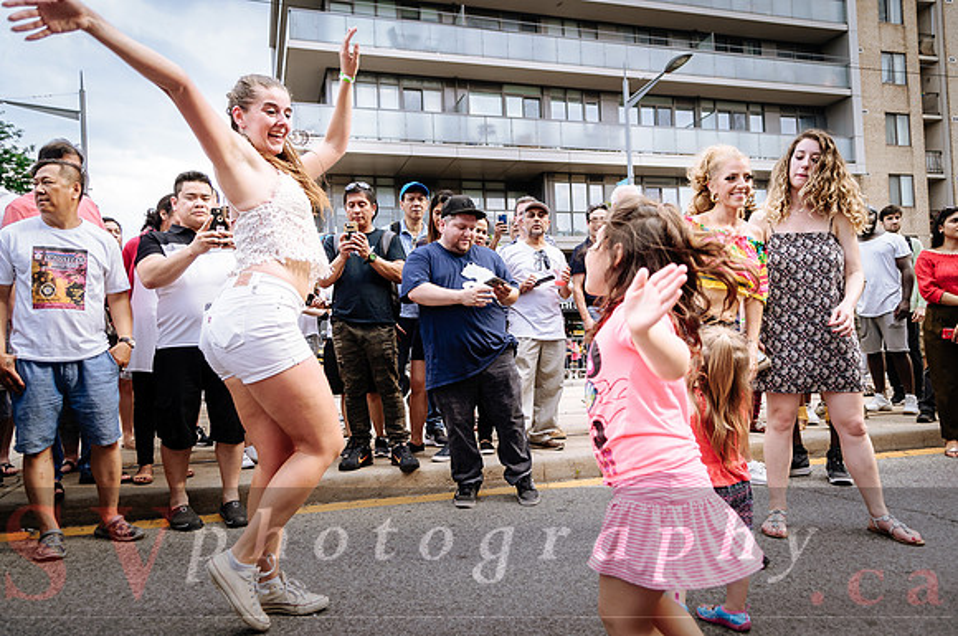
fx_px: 678
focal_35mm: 26
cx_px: 479
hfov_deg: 70.5
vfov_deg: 50.3
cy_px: 318
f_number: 2.8
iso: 100
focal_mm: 17
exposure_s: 1/400
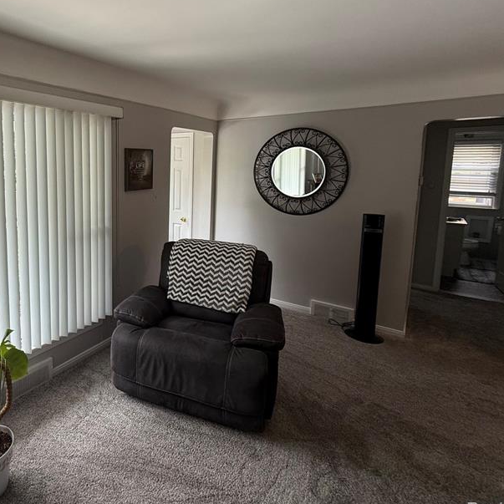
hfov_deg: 67.4
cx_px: 124
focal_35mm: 21
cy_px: 201
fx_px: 346
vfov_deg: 71.4
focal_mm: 2.22
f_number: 2.2
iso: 100
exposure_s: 1/99
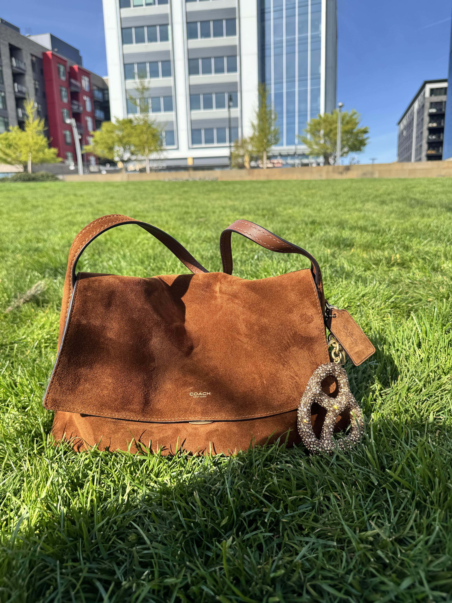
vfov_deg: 71.6
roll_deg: +2.3
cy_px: 302
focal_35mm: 24
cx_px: 226
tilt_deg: -11.6
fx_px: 418
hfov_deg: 56.8
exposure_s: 1/2174
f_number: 1.78
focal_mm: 6.76
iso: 80
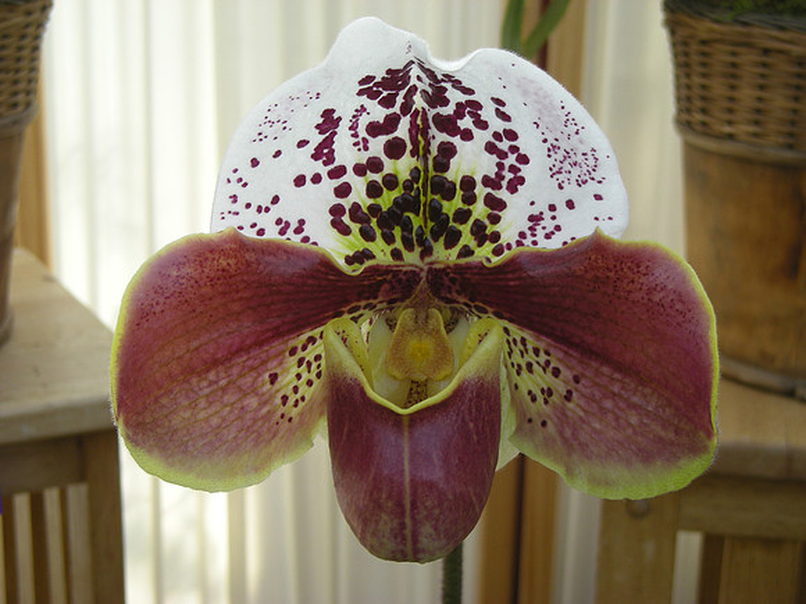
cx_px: 403
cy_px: 302
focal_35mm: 76
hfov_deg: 25.7
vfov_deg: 19.4
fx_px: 1770
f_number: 3.9
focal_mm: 12.3
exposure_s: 1/57.8
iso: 50
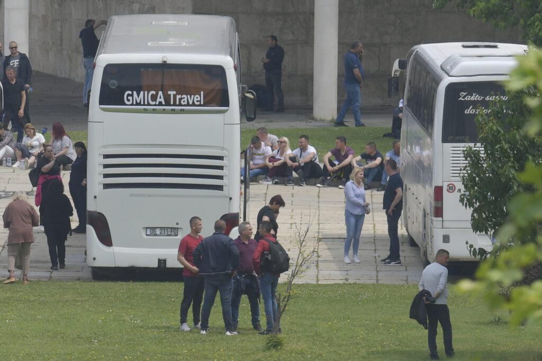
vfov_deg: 6.9
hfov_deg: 10.3
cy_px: 180
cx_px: 271
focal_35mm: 200
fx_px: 3011
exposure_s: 1/640
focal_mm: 200
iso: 160
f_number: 5.6
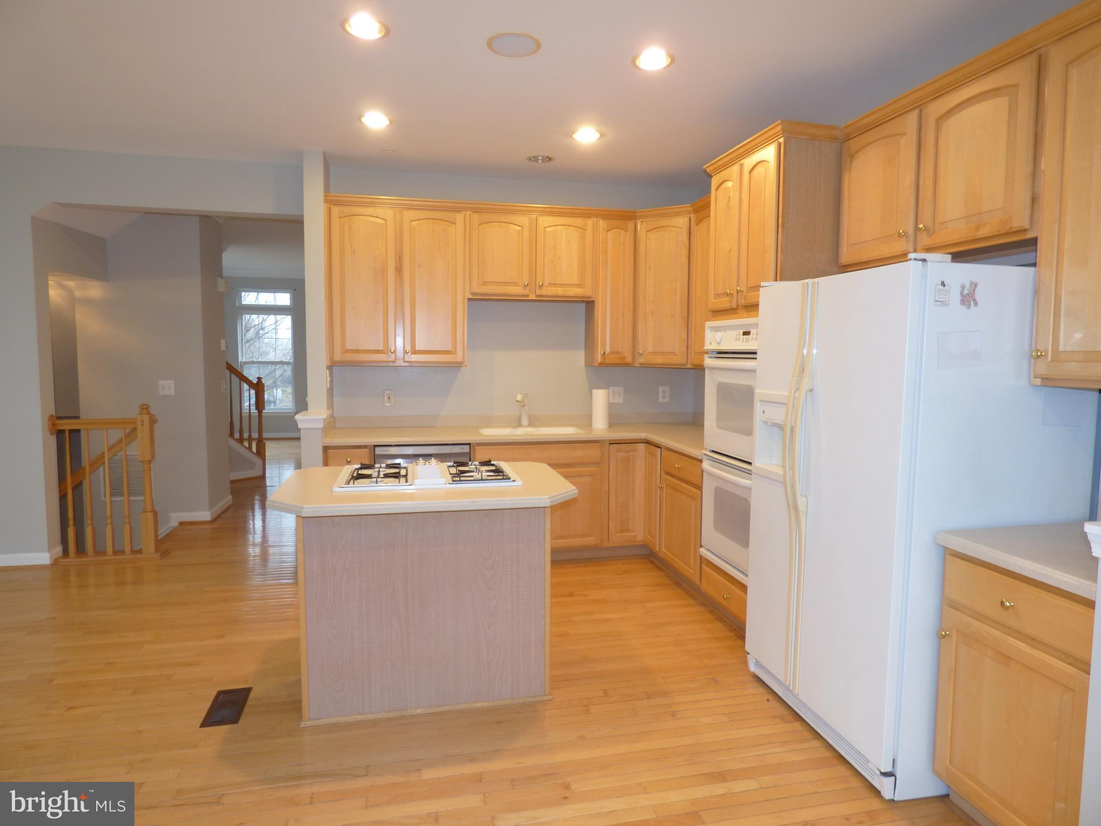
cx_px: 550
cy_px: 413
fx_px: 636
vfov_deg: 66.0
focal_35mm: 20
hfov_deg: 81.7
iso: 100
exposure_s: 1/13
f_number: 2.8
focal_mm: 3.58
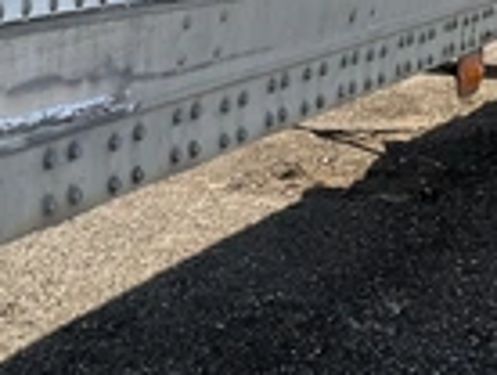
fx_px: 1208
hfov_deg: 21.0
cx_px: -158
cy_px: 47
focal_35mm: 84
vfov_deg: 17.4
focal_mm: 3
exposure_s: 1/739
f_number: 1.8
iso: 25
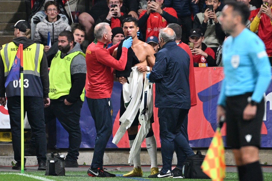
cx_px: 136
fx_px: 4246
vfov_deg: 2.4
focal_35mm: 562
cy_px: 90
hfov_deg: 3.7
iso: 5000
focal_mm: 560
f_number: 5.6
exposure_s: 1/640
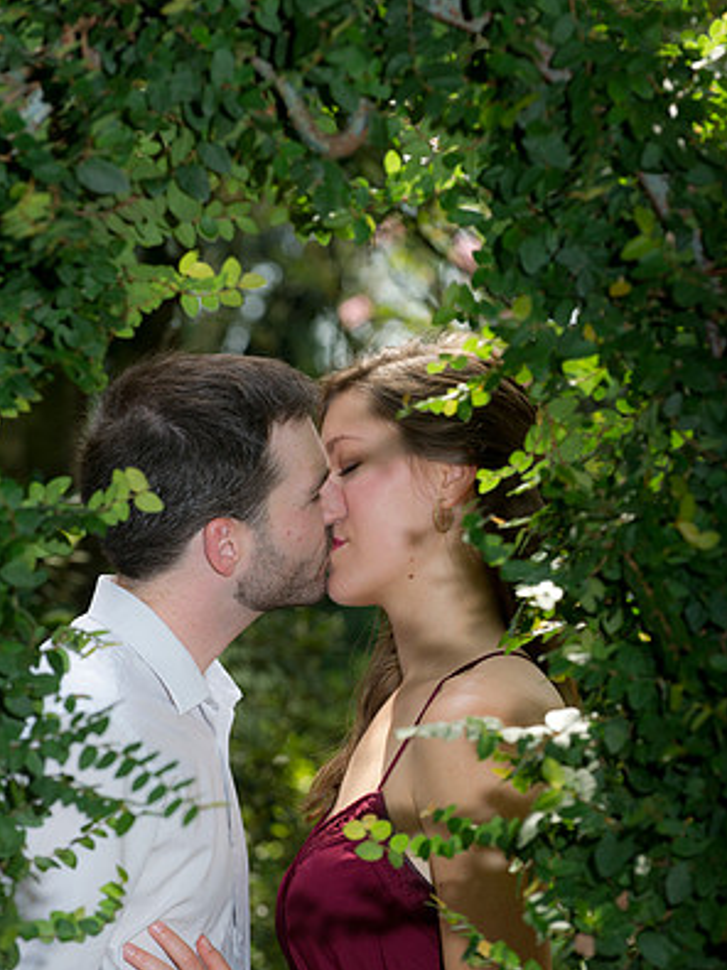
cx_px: 362
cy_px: 506
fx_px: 5211
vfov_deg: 10.6
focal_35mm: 186
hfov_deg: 8.0
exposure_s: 1/250
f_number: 6.3
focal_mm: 170
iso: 320
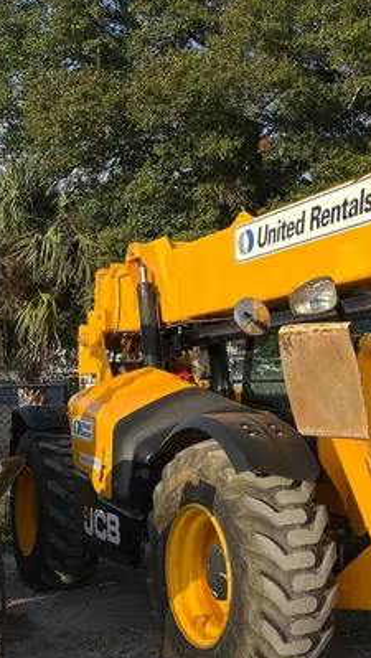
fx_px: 908
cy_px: 357
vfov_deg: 39.8
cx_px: 389
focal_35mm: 52
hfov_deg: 22.1
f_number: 1.6
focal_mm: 5.1
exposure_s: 1/1802
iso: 50
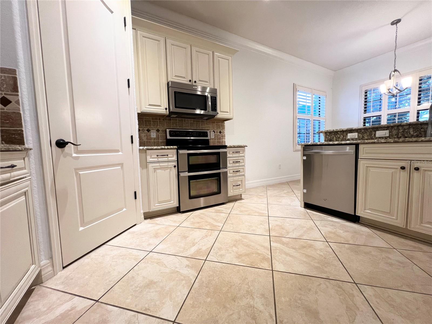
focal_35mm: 13
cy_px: 162
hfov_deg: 106.2
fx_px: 162
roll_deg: +1.6
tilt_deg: -4.5
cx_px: 216
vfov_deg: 89.9
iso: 200
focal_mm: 1.57
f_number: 1.8
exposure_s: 1/60
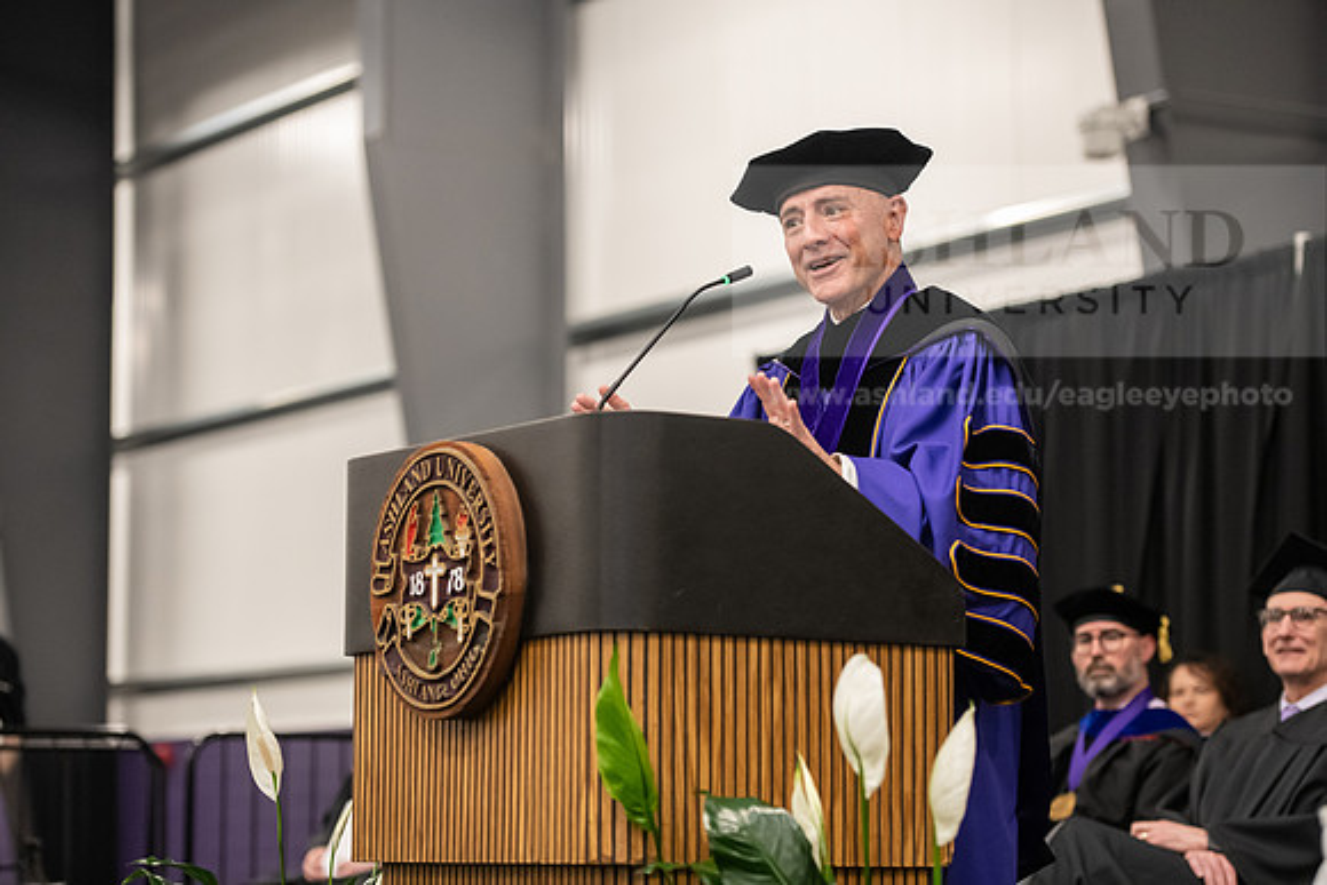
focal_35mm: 95
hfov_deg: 21.5
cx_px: 664
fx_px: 3502
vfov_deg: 14.4
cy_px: 442
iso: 3200
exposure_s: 1/200
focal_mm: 95
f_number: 3.2
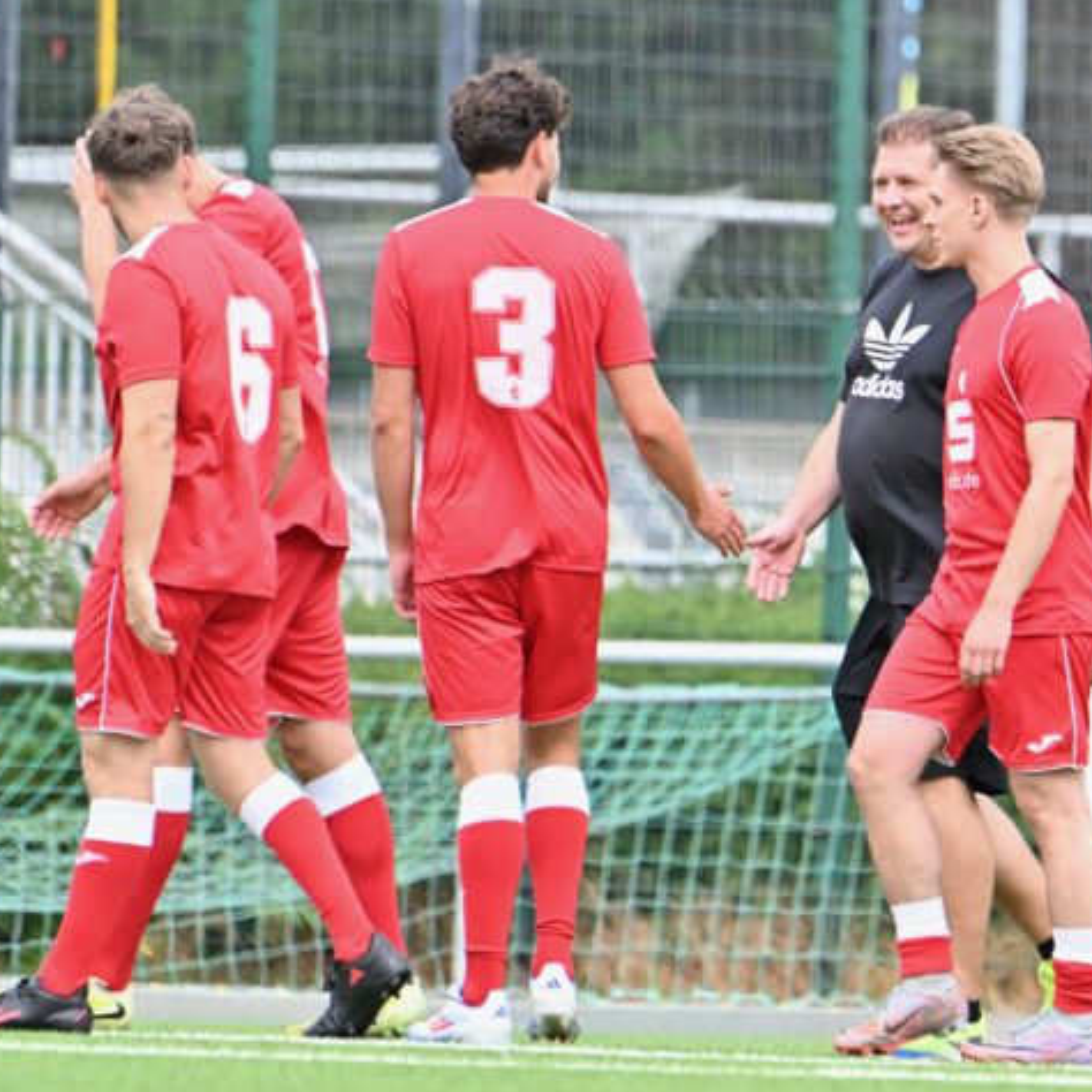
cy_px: 540
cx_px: 869
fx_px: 24912
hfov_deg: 2.5
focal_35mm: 698
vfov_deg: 2.5
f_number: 5.6
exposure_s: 1/1600
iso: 900
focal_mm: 380
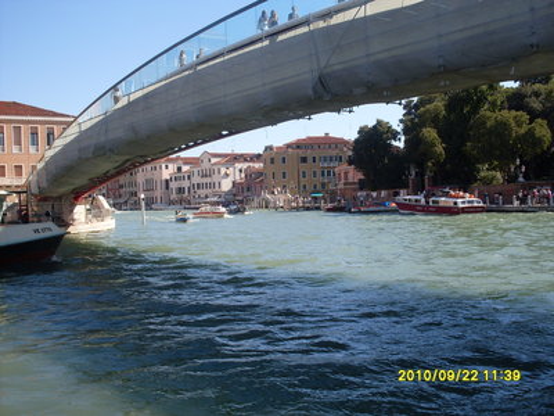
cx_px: 277
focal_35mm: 38
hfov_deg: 49.0
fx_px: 608
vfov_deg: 37.7
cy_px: 208
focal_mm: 6.3
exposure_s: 1/125
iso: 80
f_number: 8.4
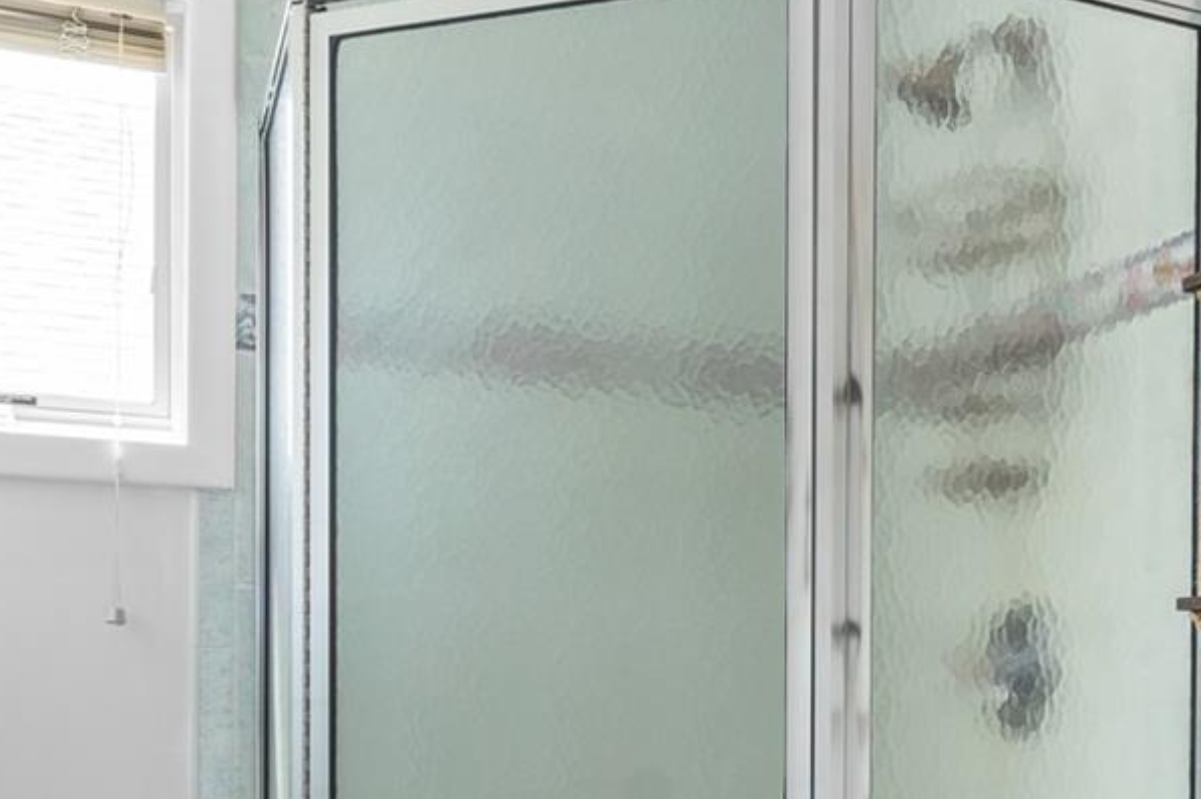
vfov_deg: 27.0
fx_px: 1600
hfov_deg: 39.6
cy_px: 731
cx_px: 956
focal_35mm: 48
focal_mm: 14
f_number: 7.1
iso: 320
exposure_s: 1/8
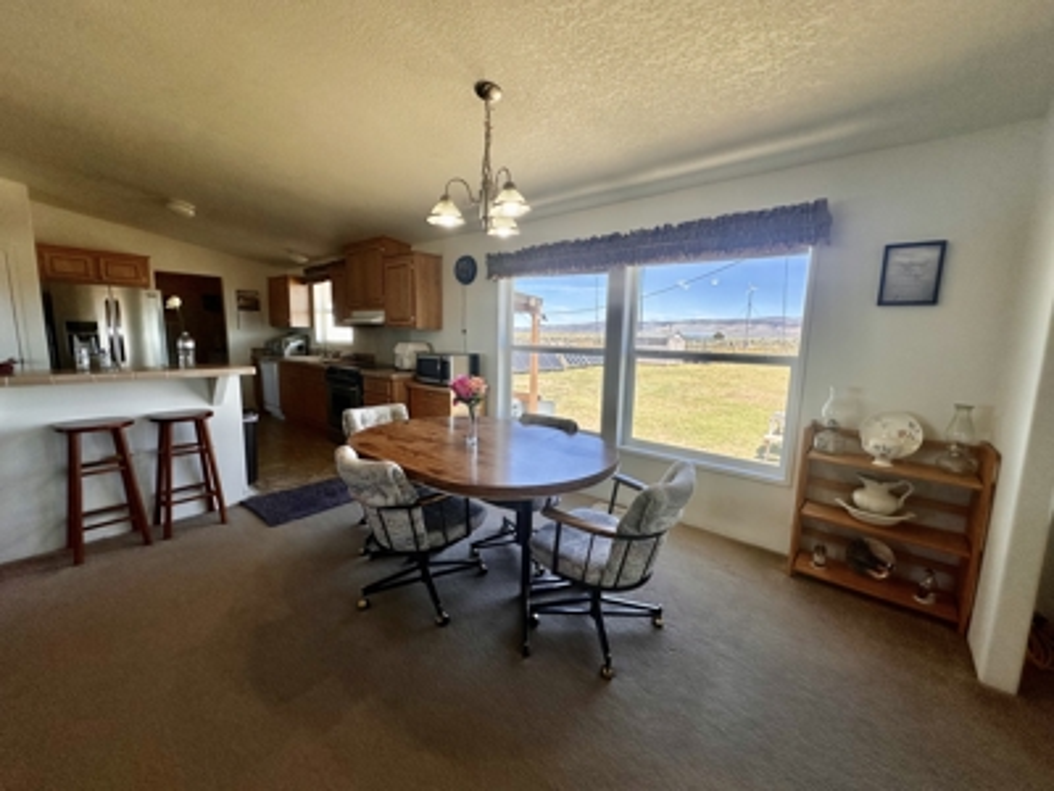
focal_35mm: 14
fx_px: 426
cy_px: 396
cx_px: 527
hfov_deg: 102.1
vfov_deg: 85.7
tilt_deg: -8.2
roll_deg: -0.9
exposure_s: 1/428
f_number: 2.2
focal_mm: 2.22
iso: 40
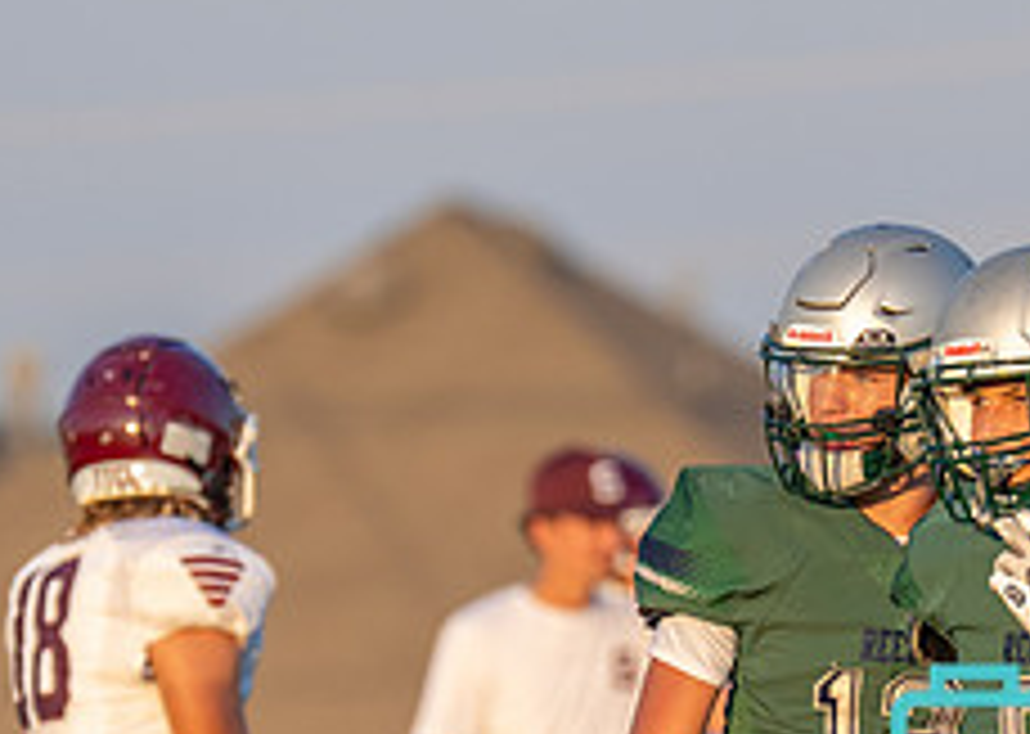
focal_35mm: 1011
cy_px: 804
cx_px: 764
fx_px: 29540
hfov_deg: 2.0
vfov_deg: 1.4
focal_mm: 200
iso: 320
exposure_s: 1/1600
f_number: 2.8
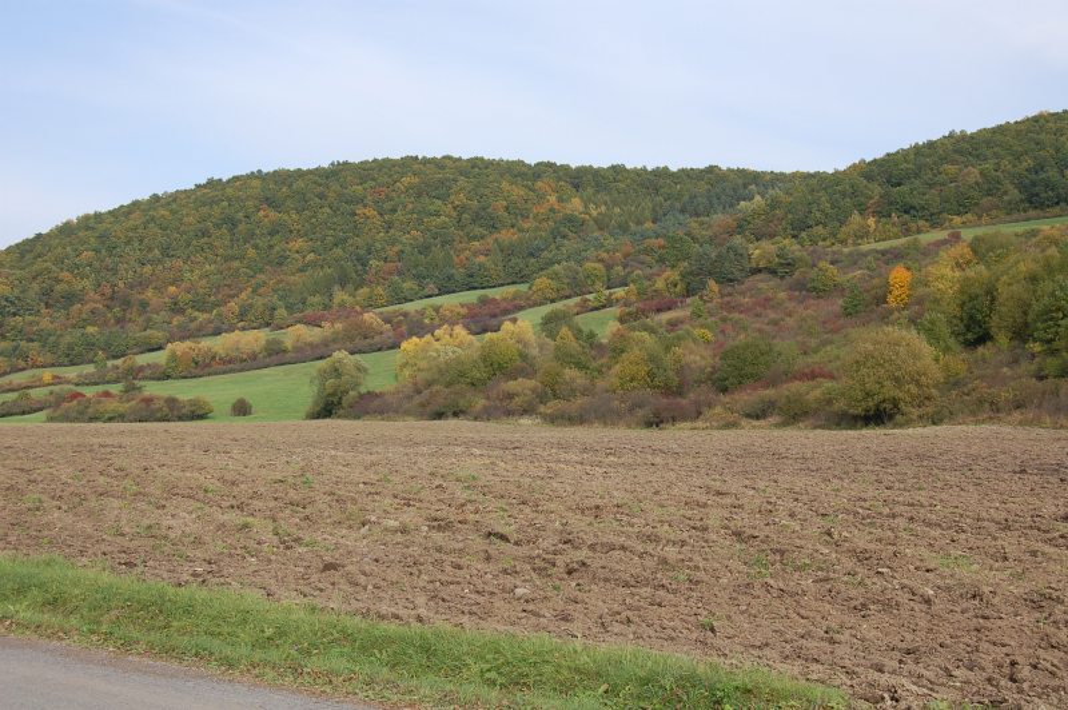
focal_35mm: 52
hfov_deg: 37.9
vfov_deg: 25.7
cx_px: 534
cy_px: 355
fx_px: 1556
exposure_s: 1/250
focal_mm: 35
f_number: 8
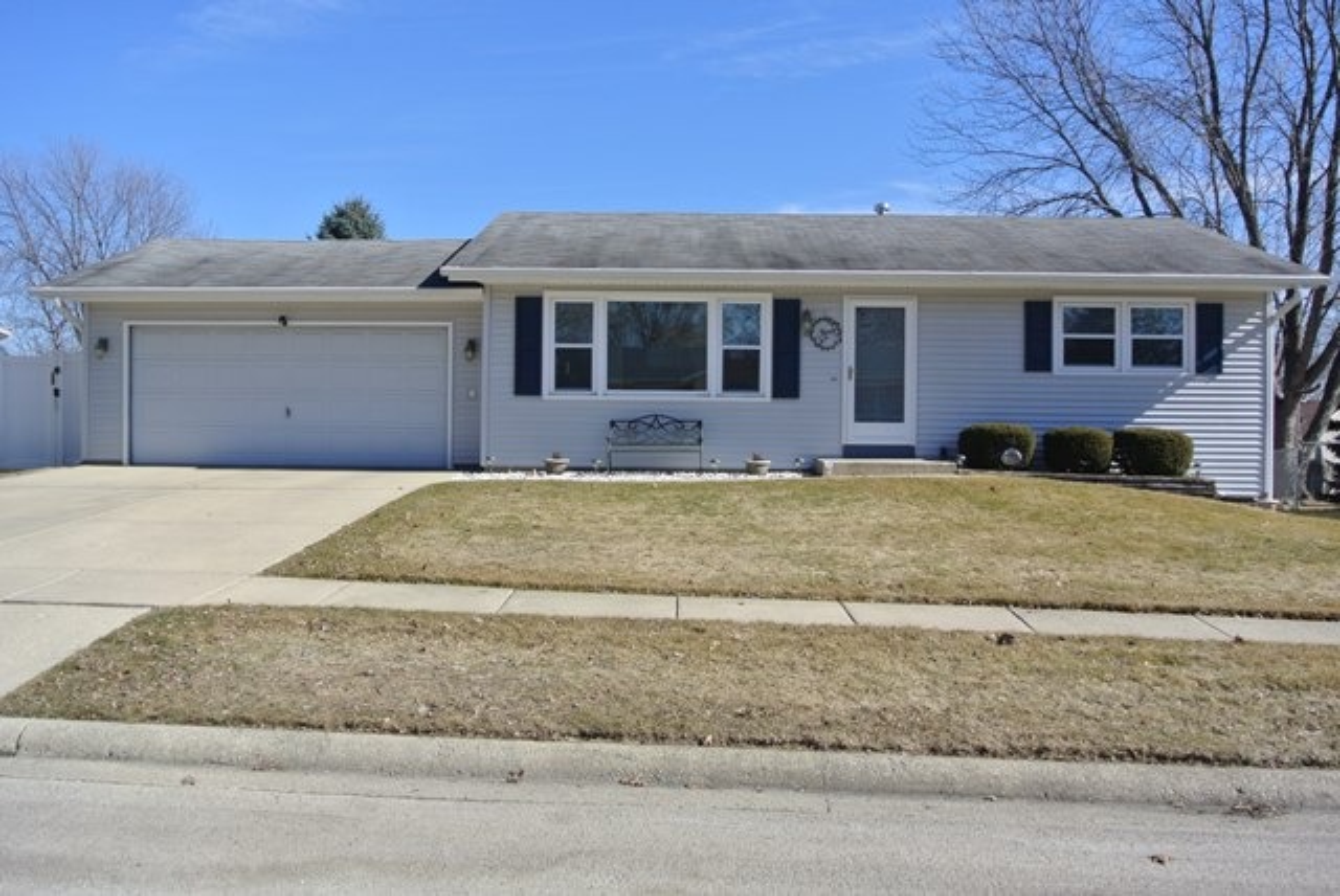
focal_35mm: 31
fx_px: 1155
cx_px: 670
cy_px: 448
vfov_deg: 42.4
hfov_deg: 60.2
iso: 100
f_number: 4.5
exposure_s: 1/640
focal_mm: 11.8
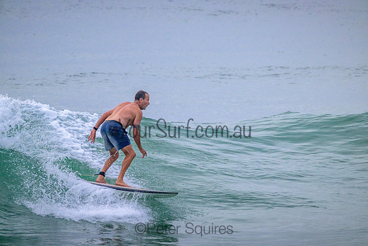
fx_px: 8179
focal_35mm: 800
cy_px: 123
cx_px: 184
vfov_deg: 1.7
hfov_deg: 2.6
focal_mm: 800
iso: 2500
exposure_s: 1/2000
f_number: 11
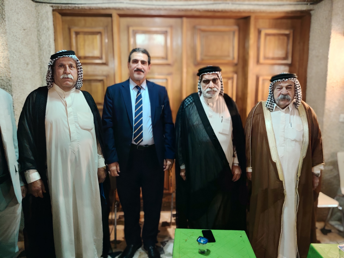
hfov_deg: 71.6
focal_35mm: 24
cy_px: 129
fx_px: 239
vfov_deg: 56.8
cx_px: 172
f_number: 4
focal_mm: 5.25
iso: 1557
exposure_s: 1/20
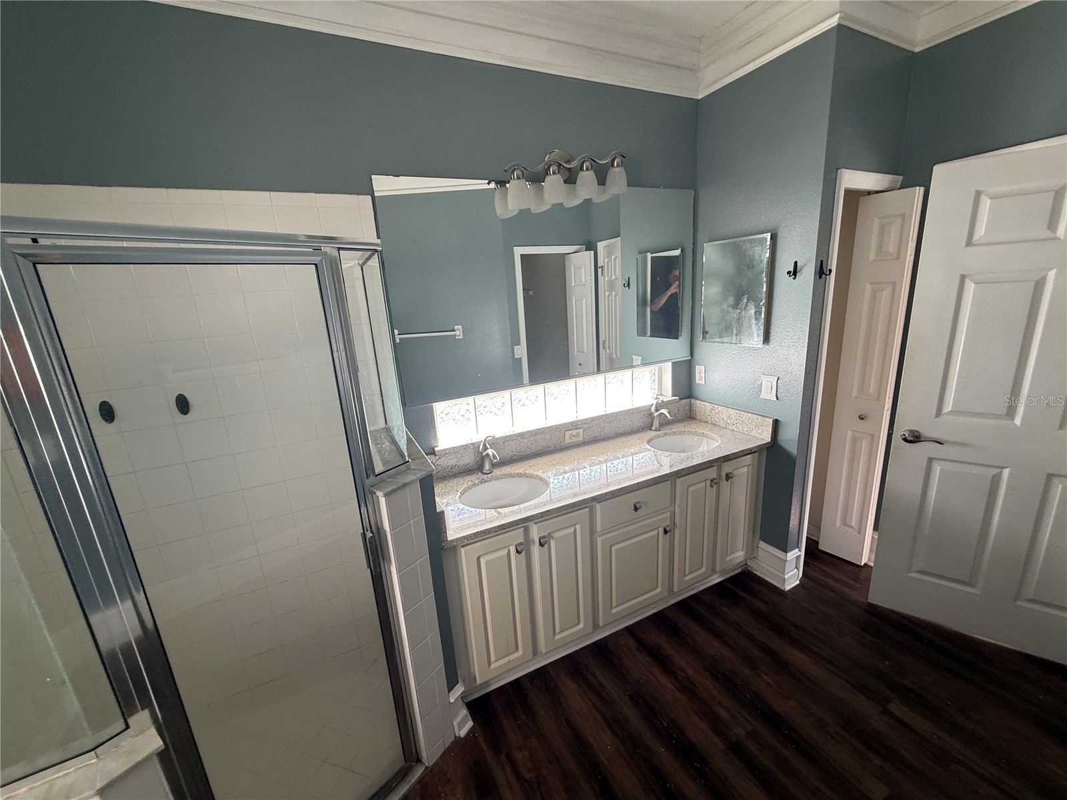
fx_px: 432
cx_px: 534
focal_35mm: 14
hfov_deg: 102.1
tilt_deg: -10.5
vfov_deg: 85.7
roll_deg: +2.8
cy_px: 400
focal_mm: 2.22
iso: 64
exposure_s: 1/99
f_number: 2.2
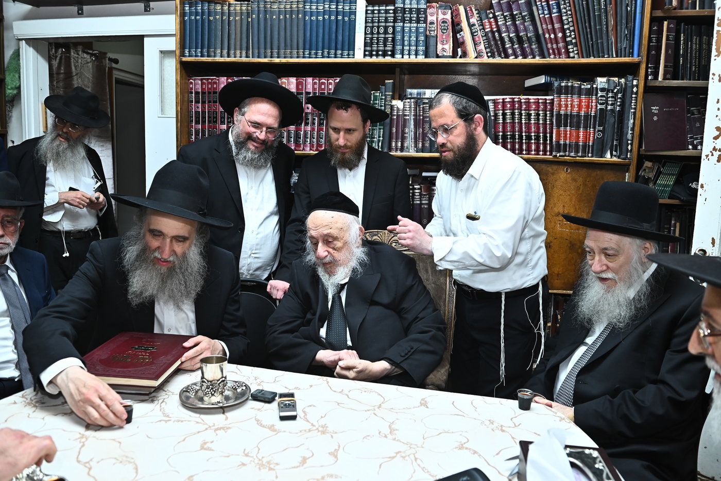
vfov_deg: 47.9
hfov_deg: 67.4
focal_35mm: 27
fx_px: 541
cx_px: 360
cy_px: 240
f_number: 4.5
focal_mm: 27
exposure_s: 1/200
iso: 1250
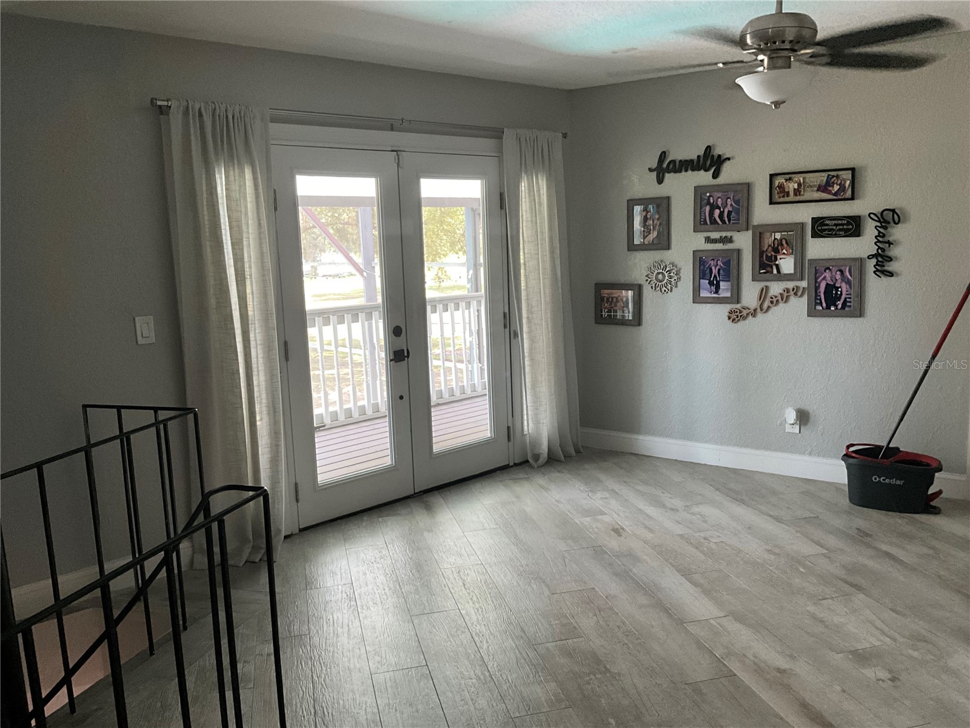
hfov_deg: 61.7
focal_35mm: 29
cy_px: 364
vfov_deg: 48.2
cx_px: 485
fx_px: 813
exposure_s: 1/60
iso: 160
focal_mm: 3
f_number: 1.8
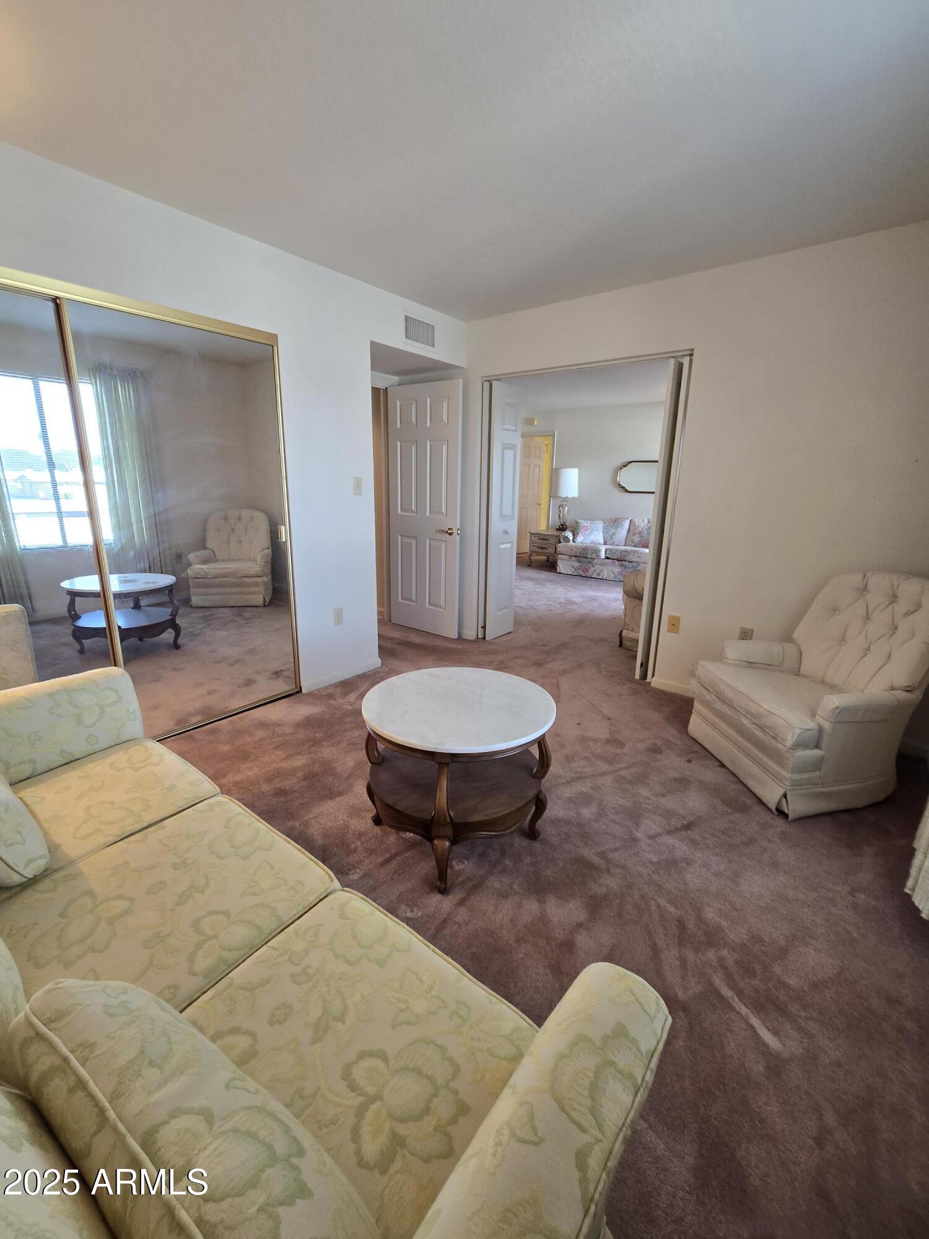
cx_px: 464
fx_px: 465
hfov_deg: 89.9
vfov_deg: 106.2
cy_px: 620
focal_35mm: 13
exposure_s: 1/60
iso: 100
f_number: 2.2
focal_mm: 2.2
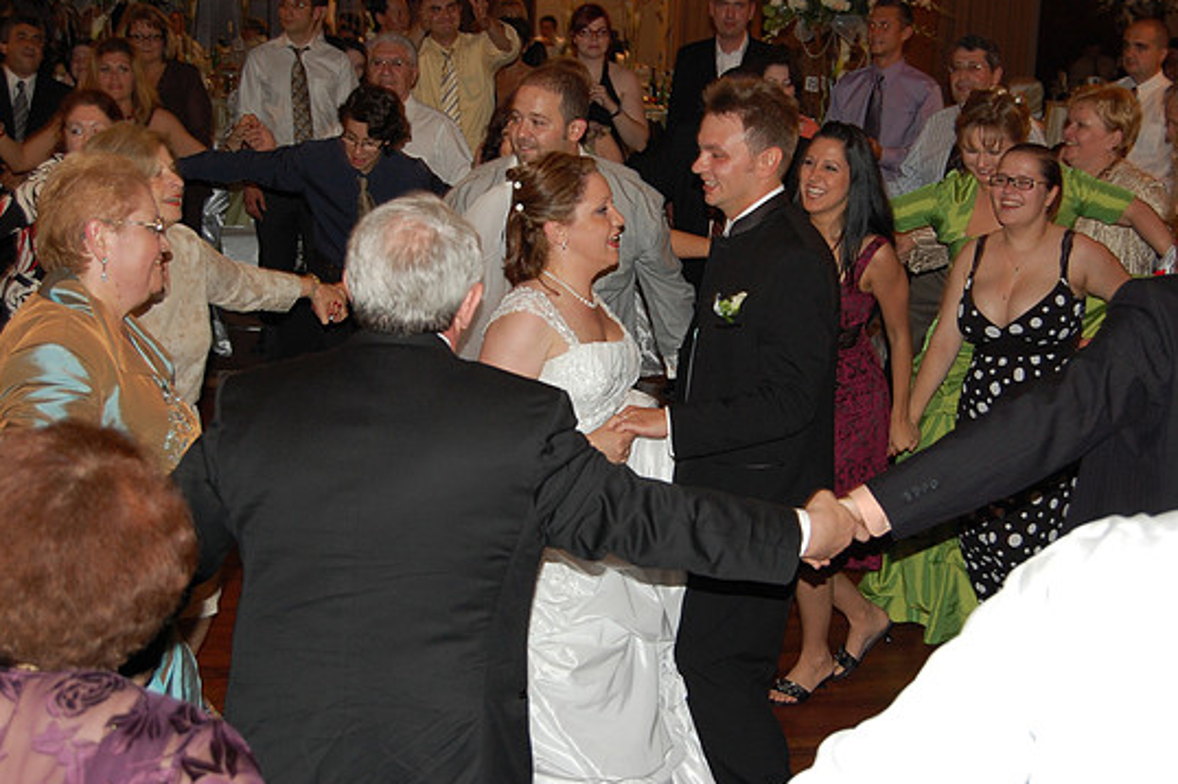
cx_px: 576
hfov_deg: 36.3
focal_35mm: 55
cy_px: 372
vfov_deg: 24.6
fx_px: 1799
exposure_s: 1/60
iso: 400
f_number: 4.5
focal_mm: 34
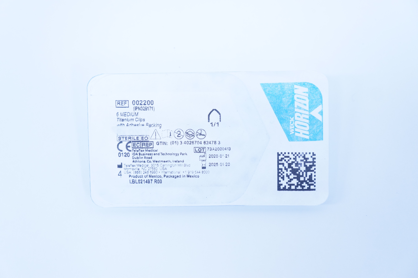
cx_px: 209
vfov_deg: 28.0
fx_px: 557
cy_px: 139
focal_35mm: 48
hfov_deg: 41.2
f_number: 4.5
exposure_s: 1/200
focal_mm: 32
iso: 800
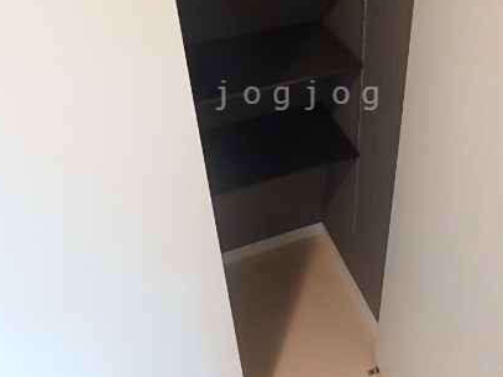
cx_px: 300
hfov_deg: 55.0
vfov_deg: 41.7
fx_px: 479
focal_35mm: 33
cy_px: 95
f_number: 3.5
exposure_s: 1/30
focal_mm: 3.7
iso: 640
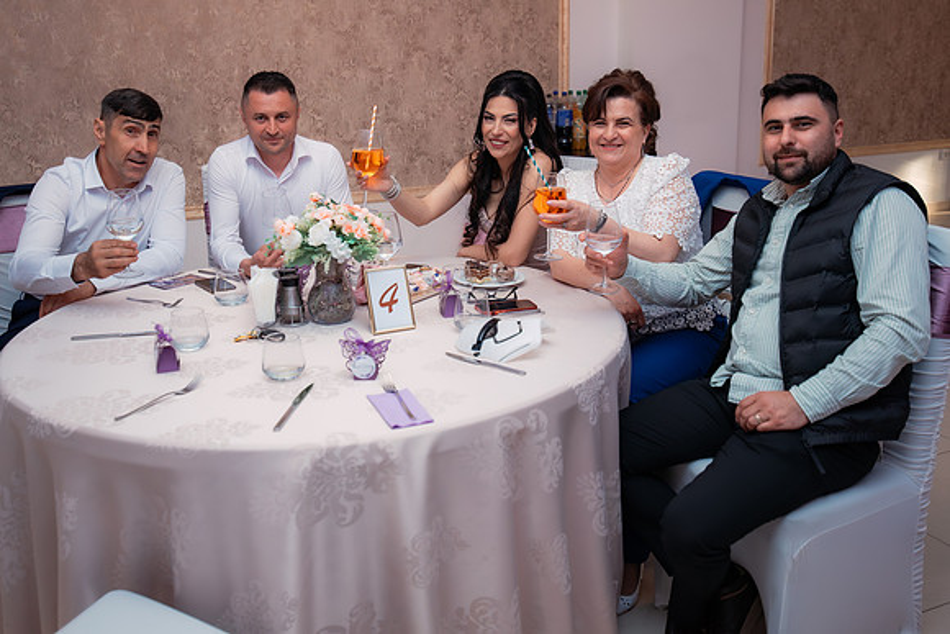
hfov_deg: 53.0
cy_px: 254
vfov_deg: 36.7
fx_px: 952
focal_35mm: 36
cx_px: 470
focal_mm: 30
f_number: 2.8
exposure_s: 1/200
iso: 1600
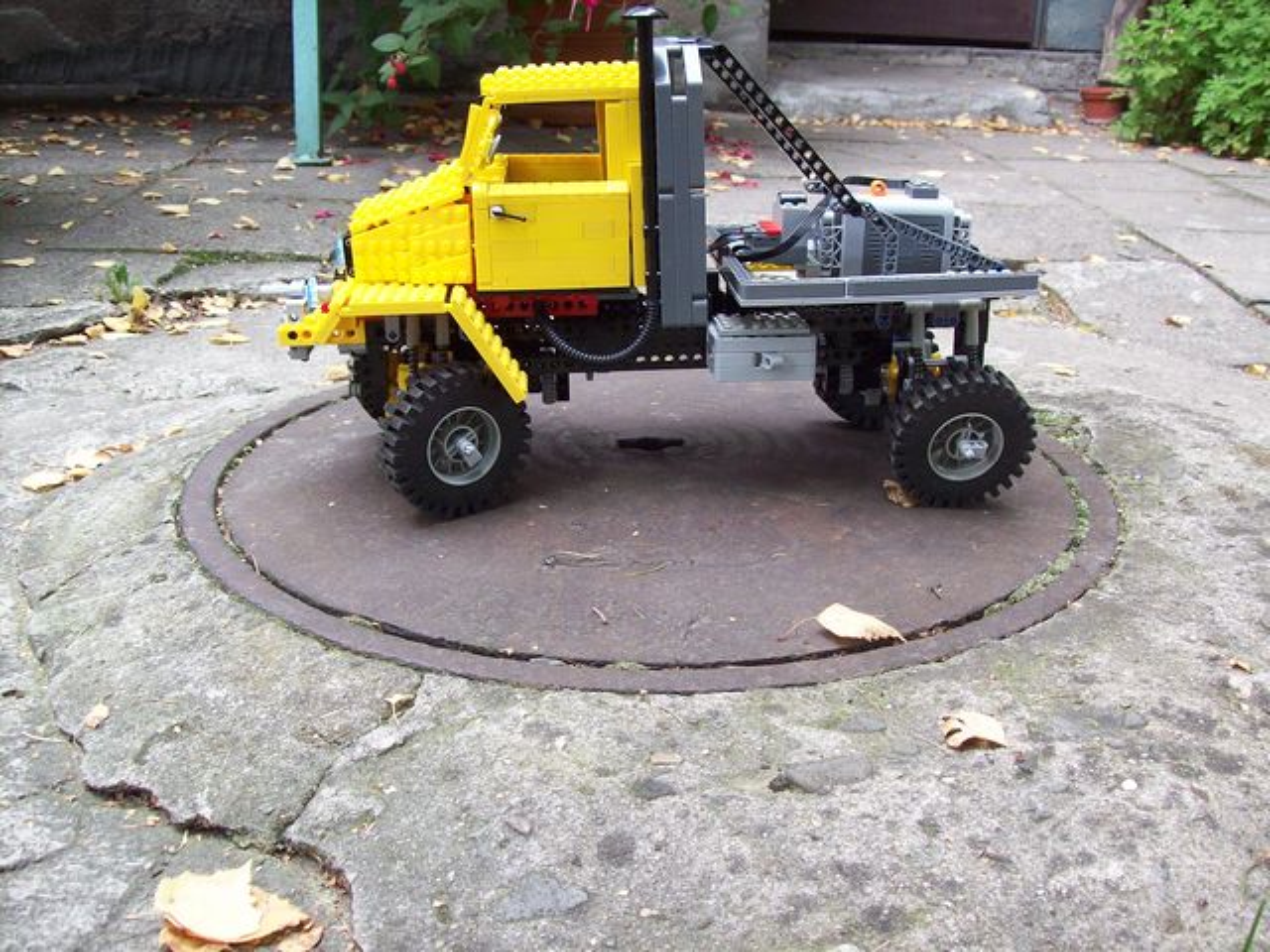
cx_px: 635
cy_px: 476
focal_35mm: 36
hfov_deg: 51.4
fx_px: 1321
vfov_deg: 39.7
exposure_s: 1/66.6
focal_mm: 6
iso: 80
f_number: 2.7
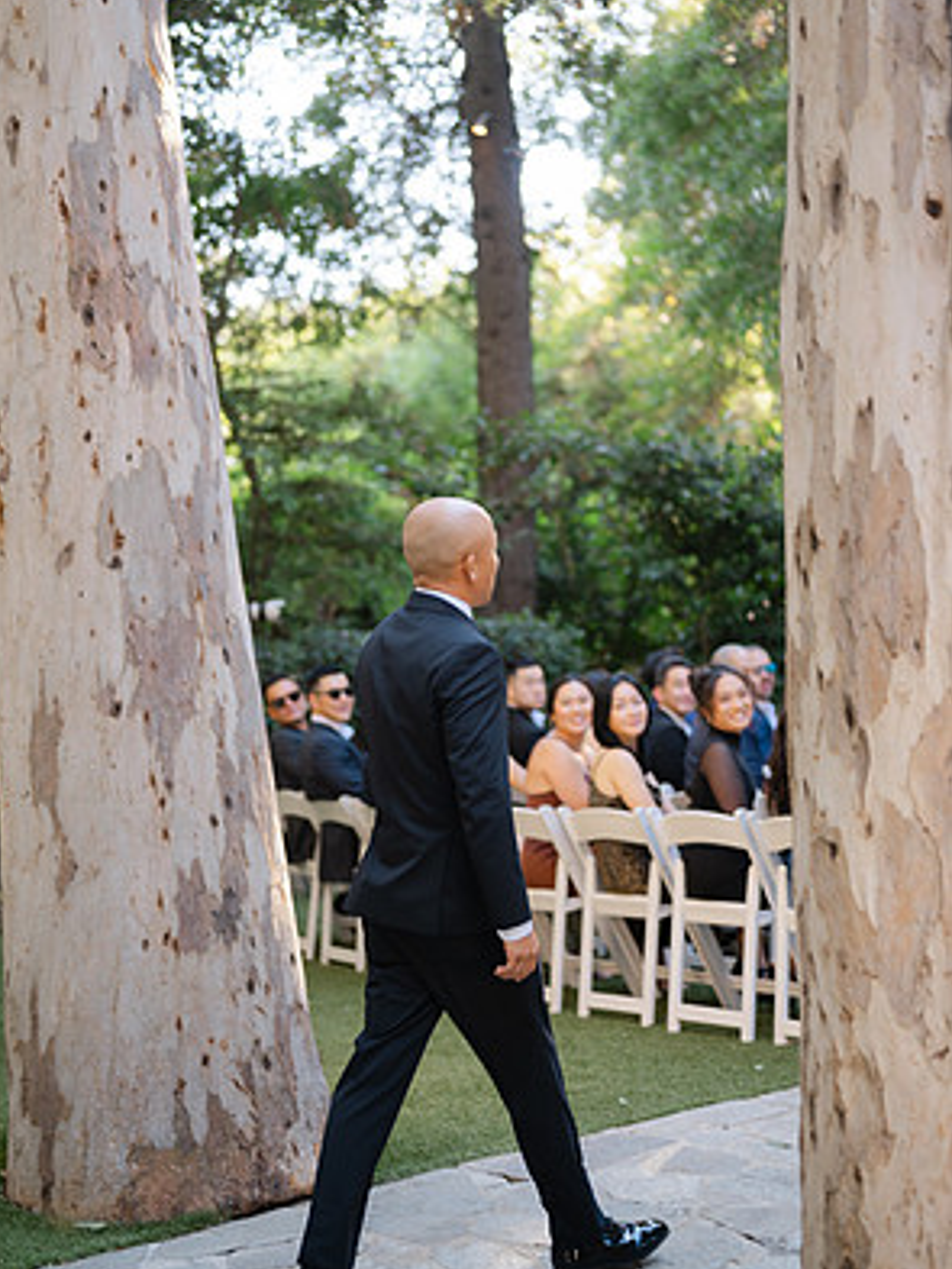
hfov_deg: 26.6
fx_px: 2016
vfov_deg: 34.9
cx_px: 471
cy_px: 604
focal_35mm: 55
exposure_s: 1/125
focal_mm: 50
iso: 110
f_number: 1.8
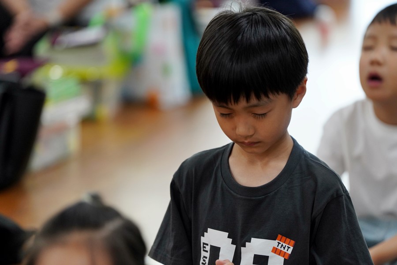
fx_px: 2205
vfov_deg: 6.9
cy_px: 132
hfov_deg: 10.3
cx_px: 198
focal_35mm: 200
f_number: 3.2
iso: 1600
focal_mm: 200
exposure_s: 1/250
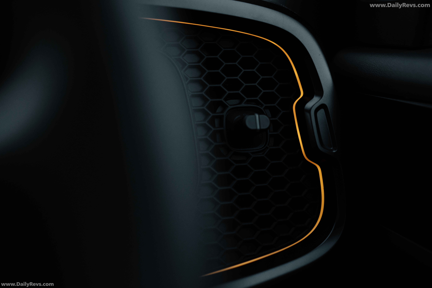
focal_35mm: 54
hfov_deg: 36.9
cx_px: 216
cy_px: 144
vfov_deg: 25.1
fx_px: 648
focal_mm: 54
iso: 800
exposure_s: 1/80
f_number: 2.8
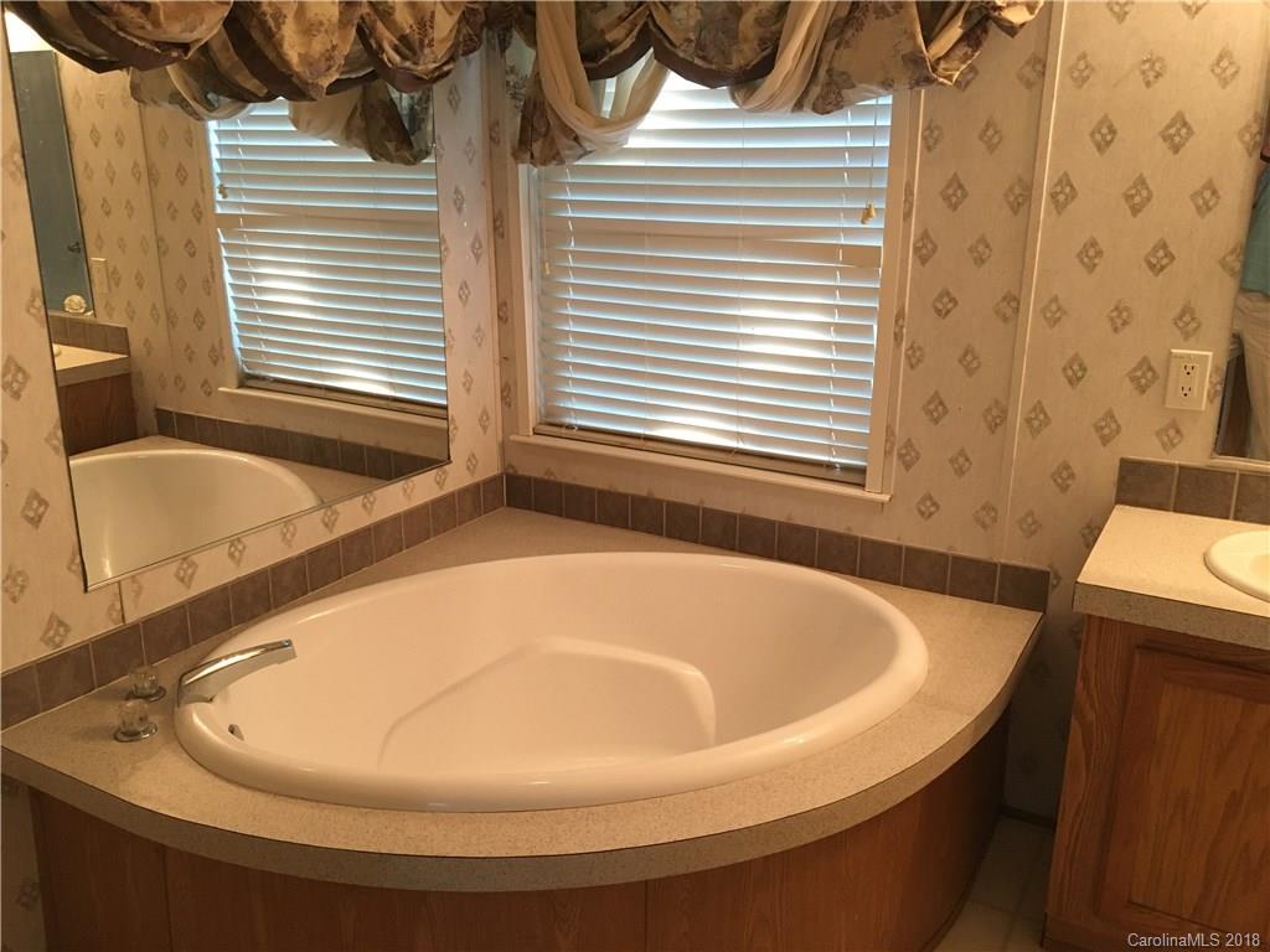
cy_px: 476
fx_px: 1064
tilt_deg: -14.9
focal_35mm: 29
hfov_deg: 61.7
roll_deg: +0.8
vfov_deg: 48.2
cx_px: 635
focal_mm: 4.15
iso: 125
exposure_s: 1/30
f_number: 2.2
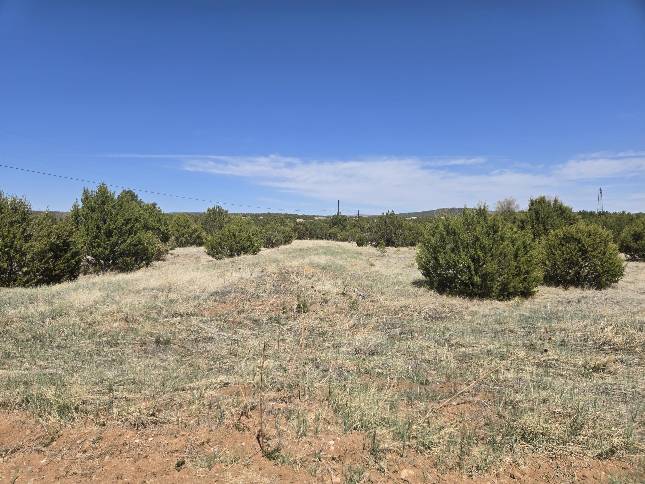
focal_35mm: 23
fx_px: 429
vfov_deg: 58.9
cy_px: 242
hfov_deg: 73.9
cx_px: 322
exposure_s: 1/2537
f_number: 1.8
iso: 25
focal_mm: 5.4
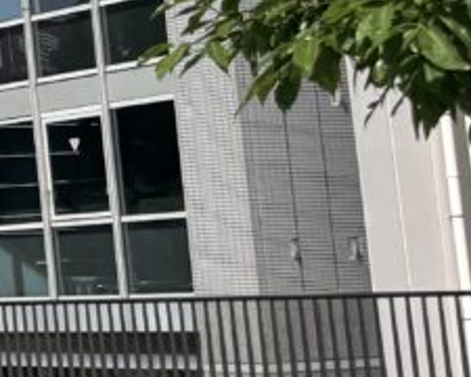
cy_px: 77
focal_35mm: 133
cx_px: -816
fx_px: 1854
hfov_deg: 11.0
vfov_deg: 11.6
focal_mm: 6.76
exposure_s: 1/4608
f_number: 1.78
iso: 80
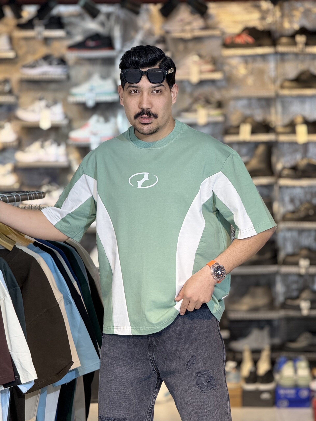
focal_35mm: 120
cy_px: 210
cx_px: 158
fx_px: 1461
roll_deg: +0.1
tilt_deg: -1.3
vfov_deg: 16.4
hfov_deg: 12.3
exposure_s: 1/100
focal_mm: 15.66
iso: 125
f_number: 2.8
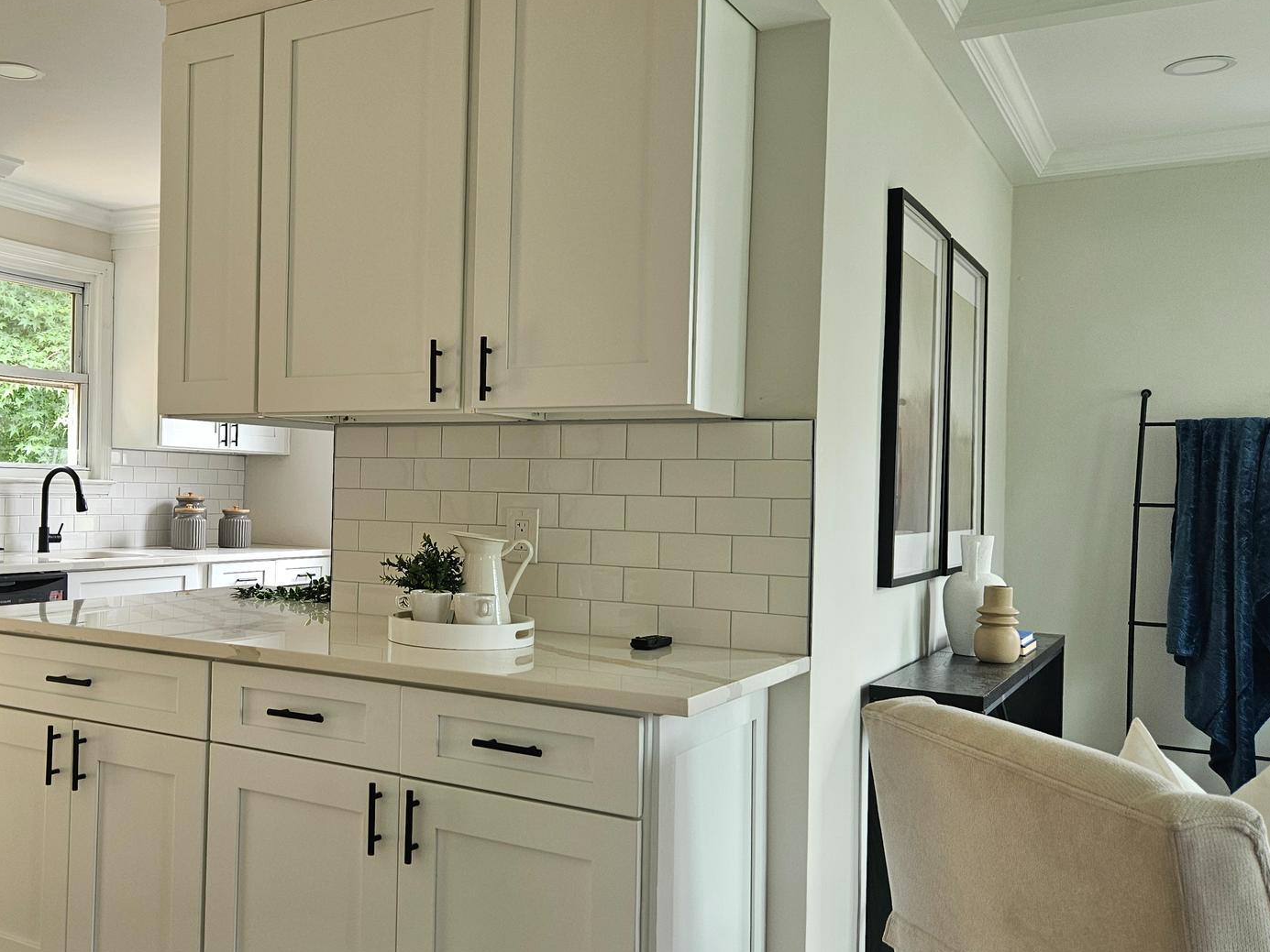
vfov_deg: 41.8
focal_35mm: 34
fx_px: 1248
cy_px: 472
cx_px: 381
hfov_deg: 52.5
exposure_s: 1/120
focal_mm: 5.4
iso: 80
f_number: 1.8
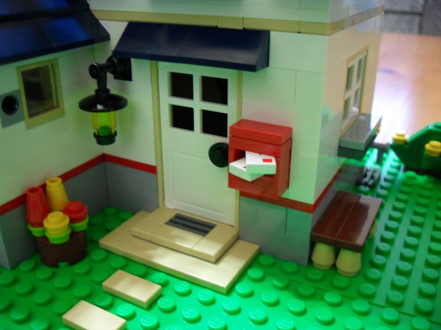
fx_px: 446
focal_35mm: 35
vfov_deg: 40.7
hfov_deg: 52.6
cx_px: 220
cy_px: 165
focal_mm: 6.2
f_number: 2.8
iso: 200
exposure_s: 1/4
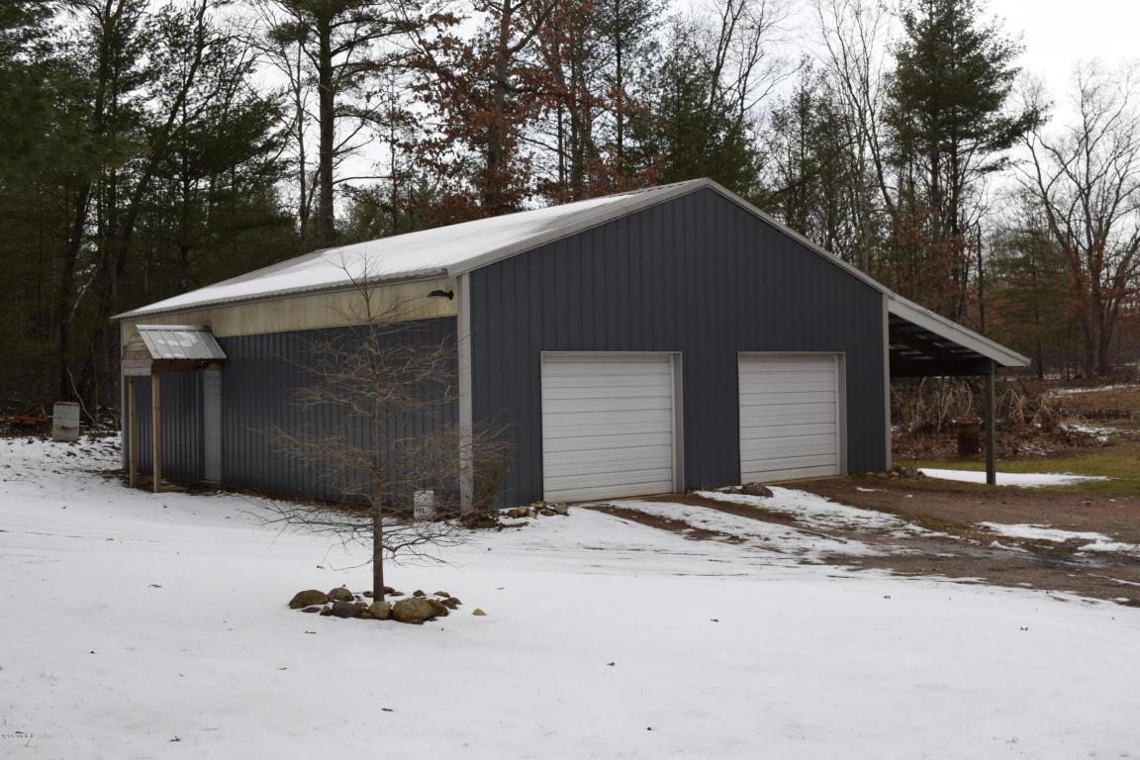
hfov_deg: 49.6
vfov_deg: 34.2
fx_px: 1235
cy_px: 380
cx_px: 570
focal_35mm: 39
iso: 400
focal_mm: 26
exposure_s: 1/200
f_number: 7.1
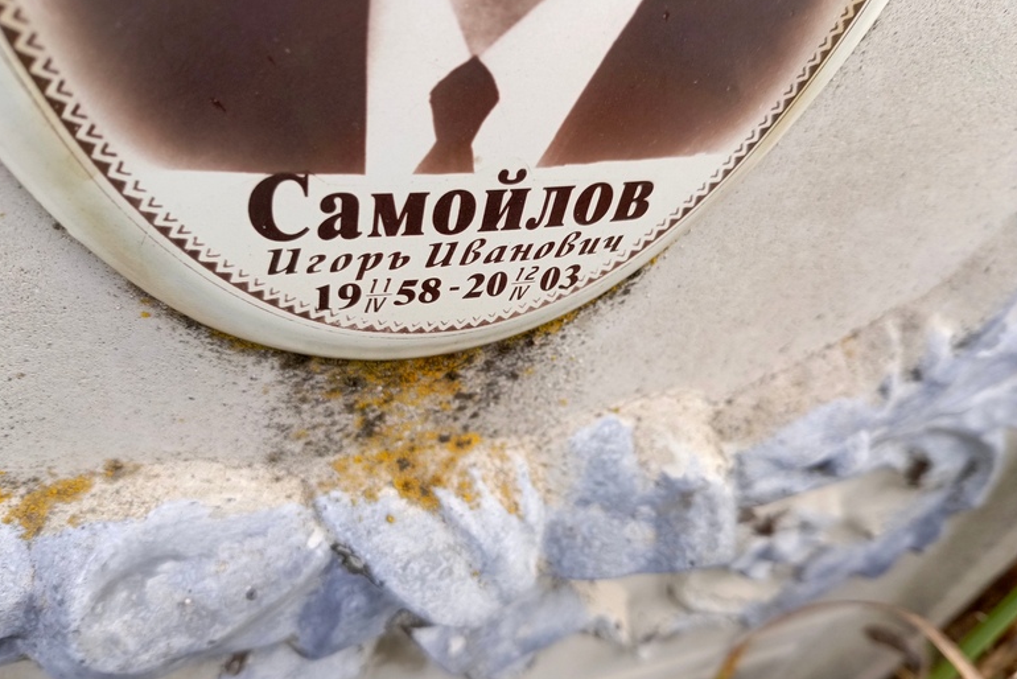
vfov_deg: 47.9
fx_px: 763
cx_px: 516
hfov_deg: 67.4
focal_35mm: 27
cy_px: 369
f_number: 1.69
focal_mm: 4.76
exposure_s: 1/145
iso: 112
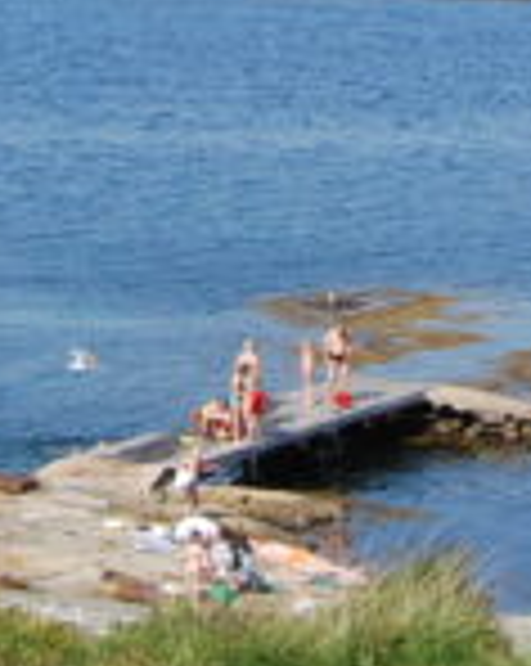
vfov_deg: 10.7
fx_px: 3456
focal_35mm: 176
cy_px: -274
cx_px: 171
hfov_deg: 8.8
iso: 100
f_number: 8
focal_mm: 23
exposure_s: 1/250
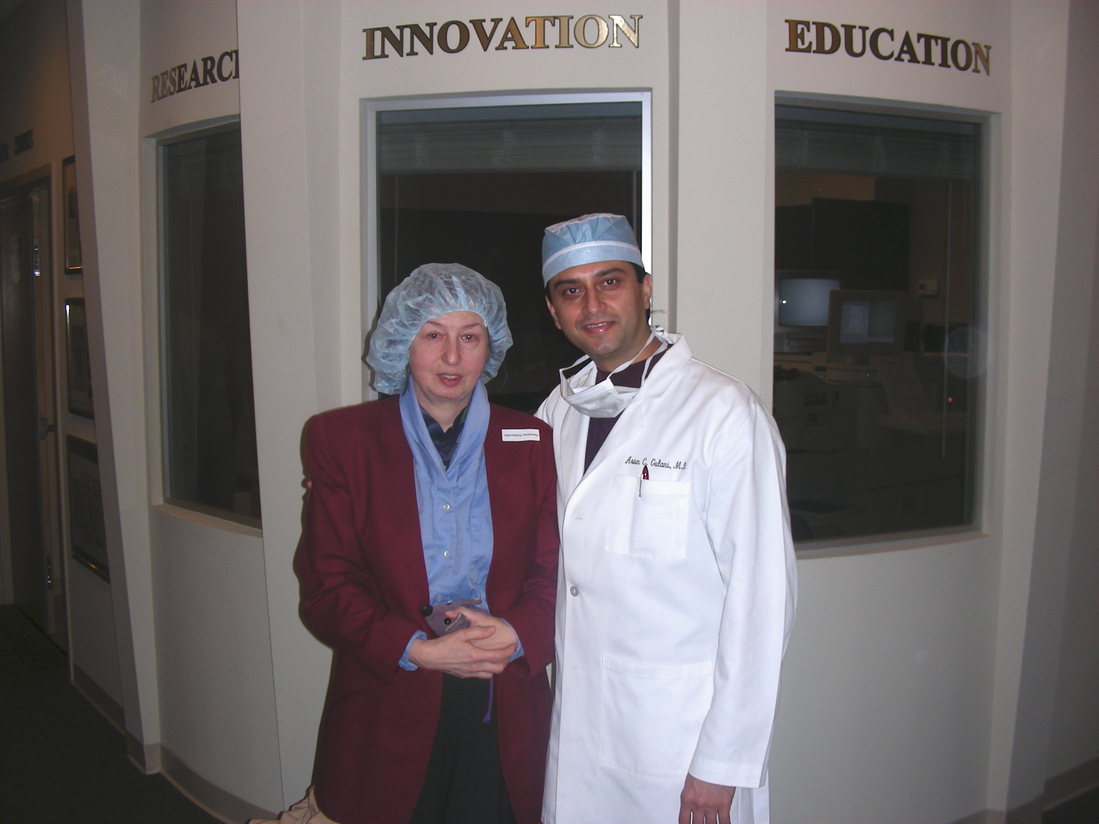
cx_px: 550
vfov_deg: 37.7
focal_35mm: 38
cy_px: 412
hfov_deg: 49.0
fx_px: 1206
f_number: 3.5
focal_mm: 6.3
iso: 65
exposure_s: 1/60
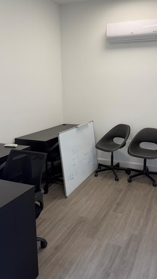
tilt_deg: -11.3
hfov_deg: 37.7
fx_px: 230
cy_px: 132
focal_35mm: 31
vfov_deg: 62.6
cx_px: 90
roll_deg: -0.3
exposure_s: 1/120
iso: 80
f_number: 1.78
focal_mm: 6.76
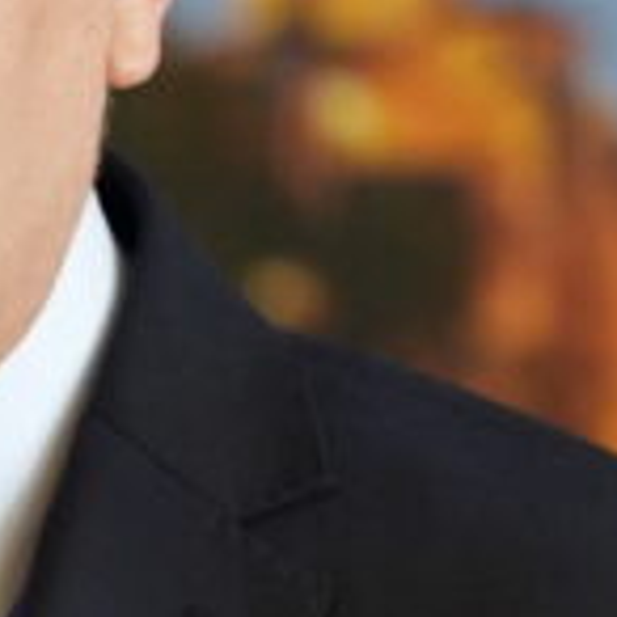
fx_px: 24824
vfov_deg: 1.4
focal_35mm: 1231
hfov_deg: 1.4
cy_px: 784
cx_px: -697
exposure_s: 1/200
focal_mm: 165
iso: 2000
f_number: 2.8
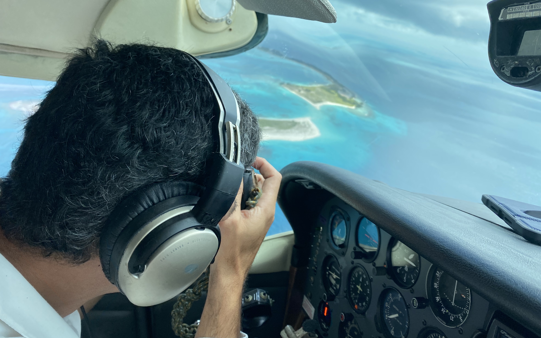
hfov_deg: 66.5
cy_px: 154
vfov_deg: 44.5
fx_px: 413
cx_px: 273
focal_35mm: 28
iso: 32
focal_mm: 4.25
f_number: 1.8
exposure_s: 1/1093
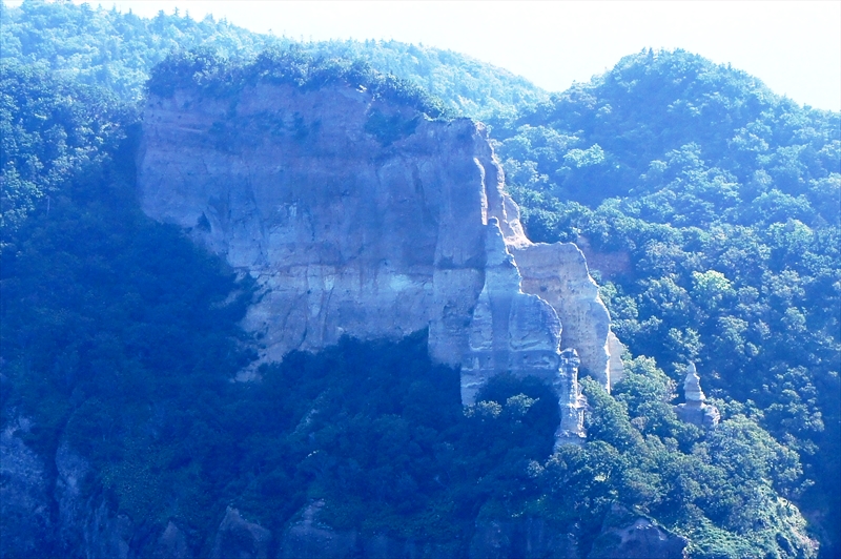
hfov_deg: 10.8
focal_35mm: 190
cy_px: 280
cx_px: 420
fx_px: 4435
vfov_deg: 7.2
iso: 200
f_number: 8
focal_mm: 55
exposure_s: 1/400
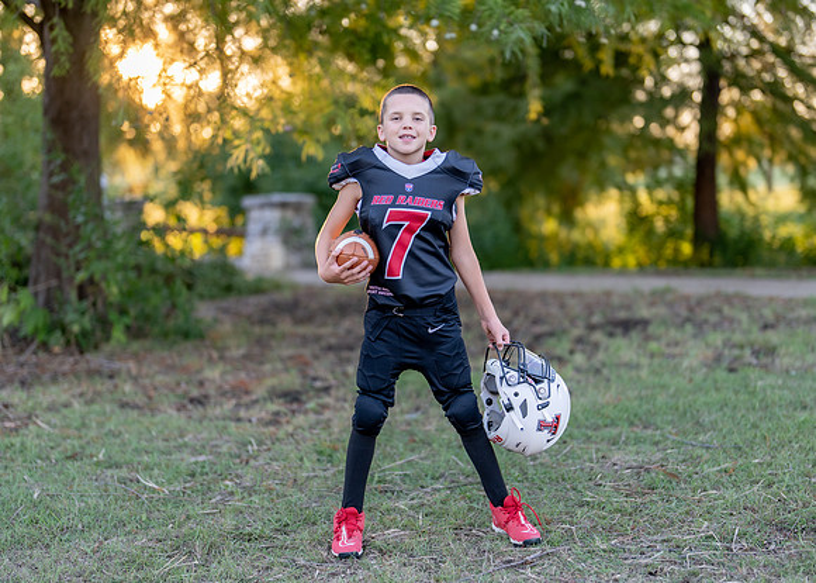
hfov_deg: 29.3
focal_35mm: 67
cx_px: 422
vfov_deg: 21.2
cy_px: 295
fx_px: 1559
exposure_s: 1/400
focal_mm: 50
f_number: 1.2
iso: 100
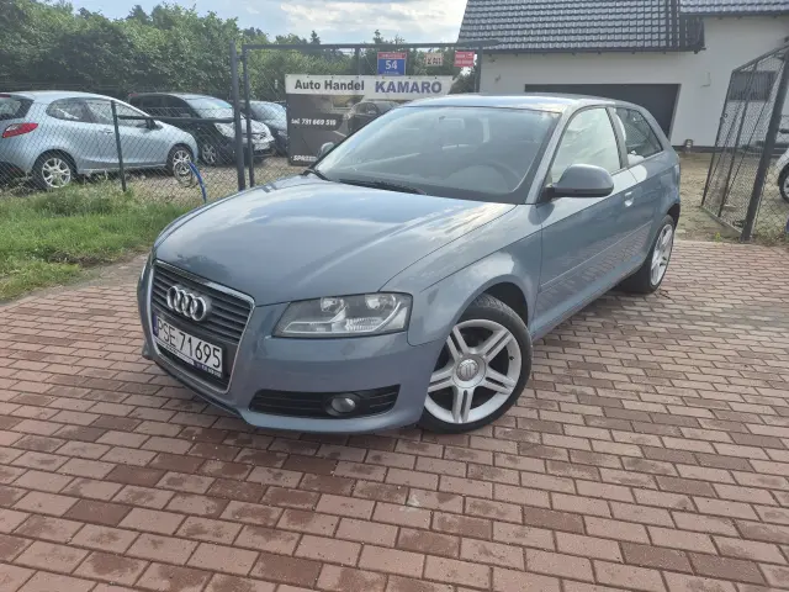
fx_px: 524
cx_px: 394
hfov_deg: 73.9
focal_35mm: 23
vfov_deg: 58.9
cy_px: 296
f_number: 1.8
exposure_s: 1/1324
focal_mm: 5.4
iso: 25
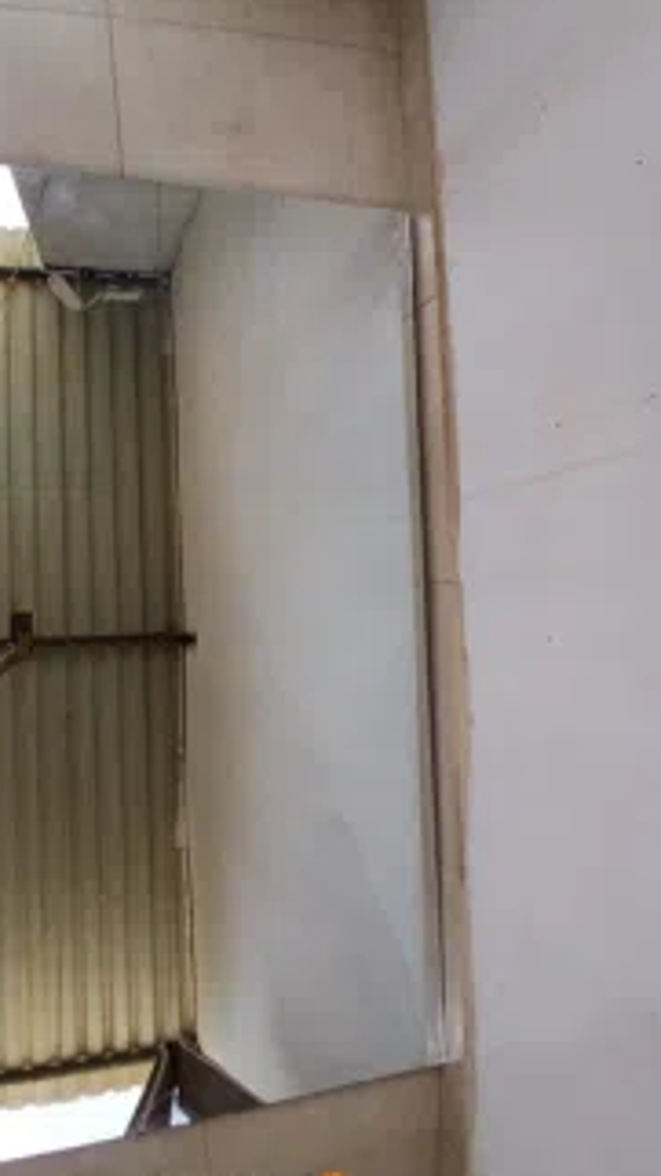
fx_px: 717
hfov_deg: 49.0
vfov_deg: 78.7
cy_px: 588
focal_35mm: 23
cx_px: 248
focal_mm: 1.4
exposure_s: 1/291
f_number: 2.2
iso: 50
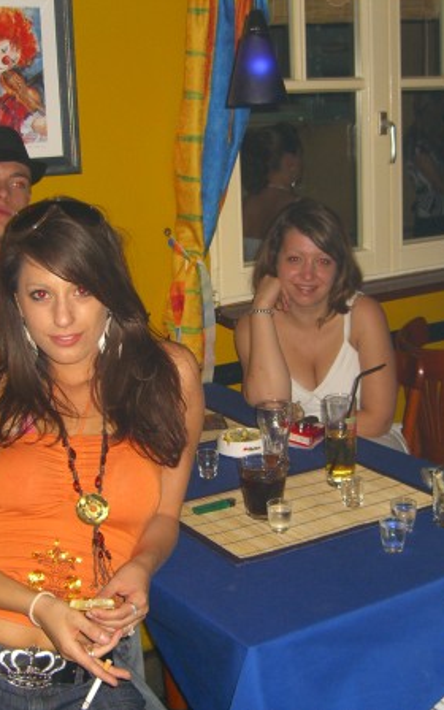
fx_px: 1045
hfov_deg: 24.0
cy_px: 355
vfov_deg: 37.5
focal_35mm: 54
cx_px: 232
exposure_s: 1/60
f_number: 2.8
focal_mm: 7.9
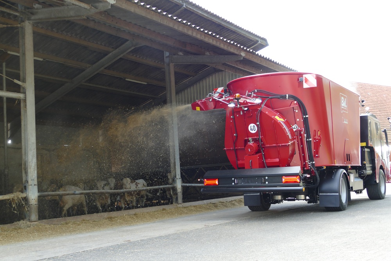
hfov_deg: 45.4
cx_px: 196
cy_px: 130
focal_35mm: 43
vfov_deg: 31.2
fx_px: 467
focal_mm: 15.51
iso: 250
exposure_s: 1/125
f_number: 3.2
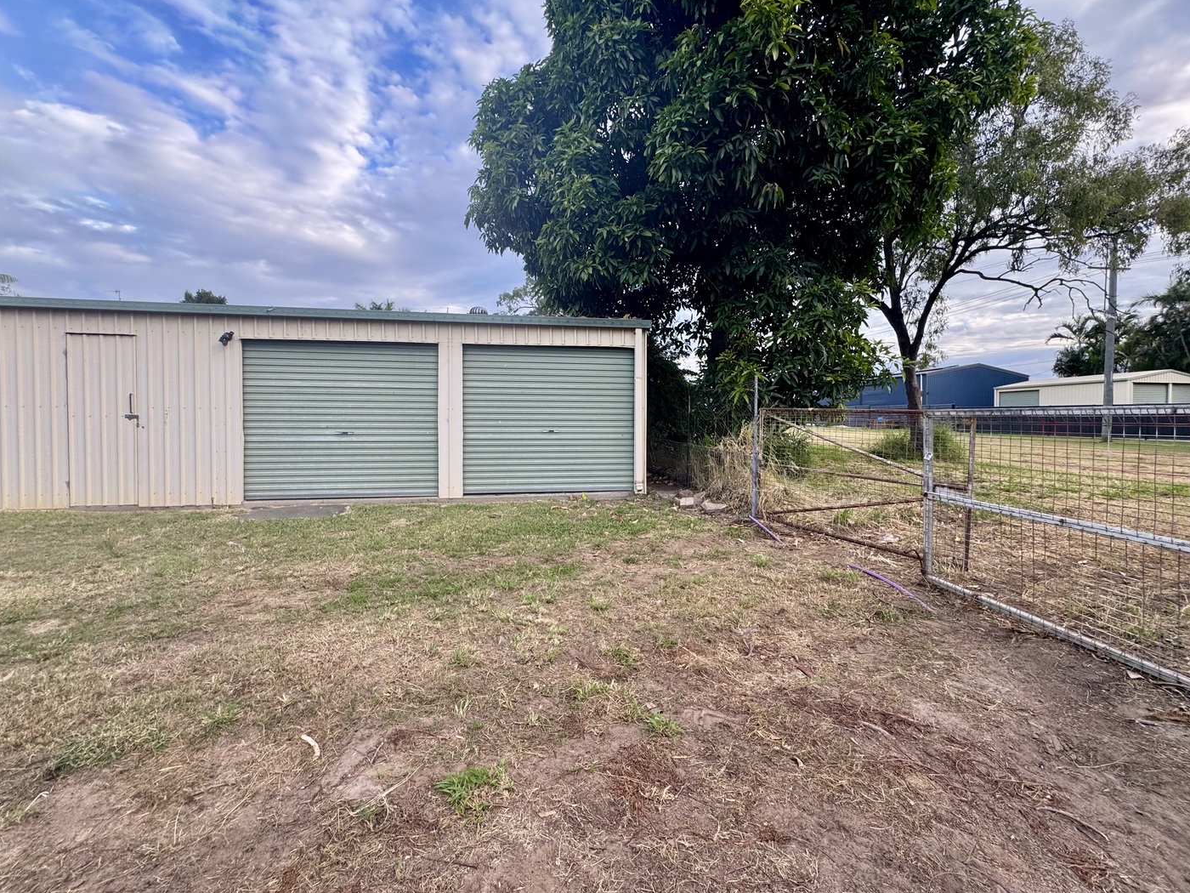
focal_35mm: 15
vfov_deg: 81.7
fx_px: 516
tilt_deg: -0.8
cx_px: 581
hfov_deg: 98.2
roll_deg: +0.0
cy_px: 434
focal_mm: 2.22
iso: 40
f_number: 2.2
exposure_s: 1/134
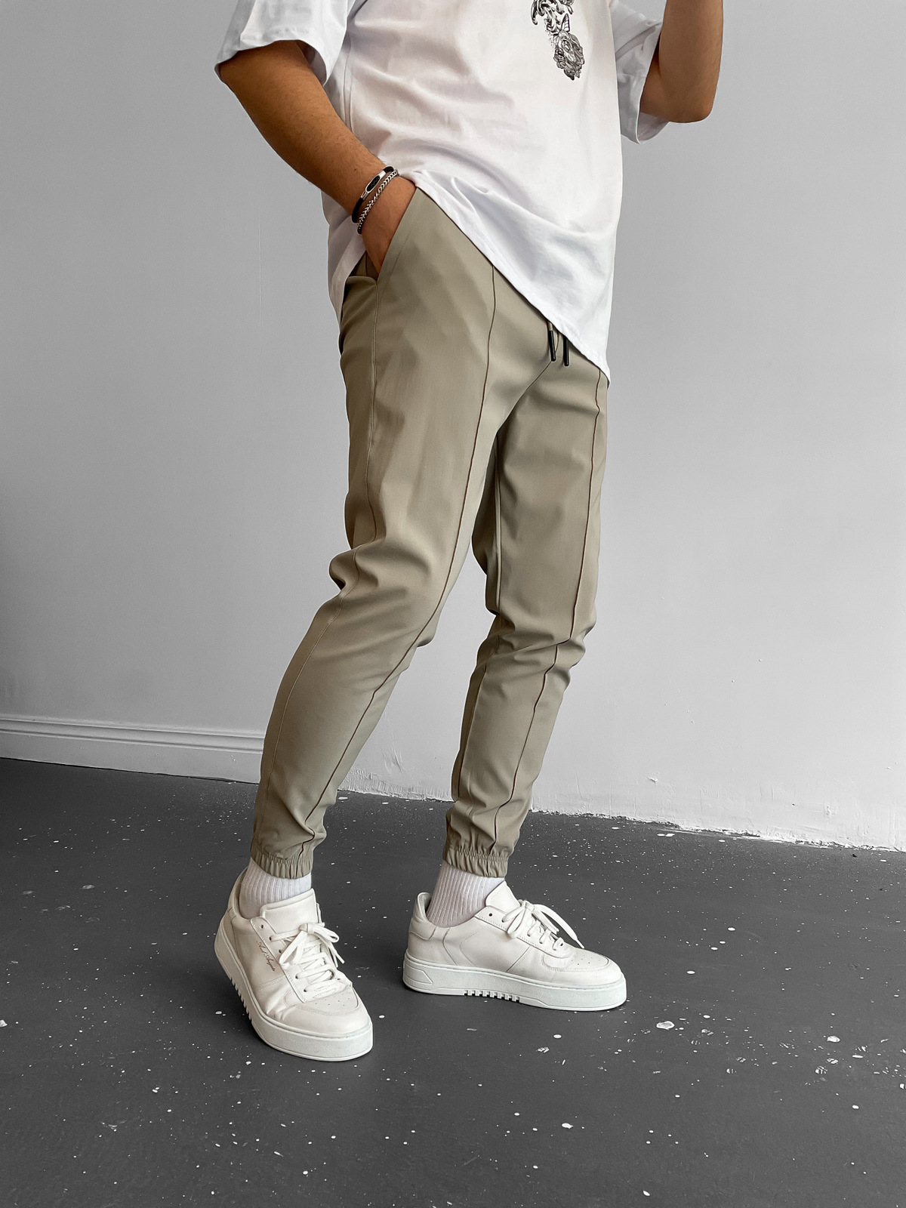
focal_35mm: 29
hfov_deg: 48.2
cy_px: 604
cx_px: 453
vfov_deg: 61.7
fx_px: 1012
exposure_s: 1/120
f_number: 1.8
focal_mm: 3
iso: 50
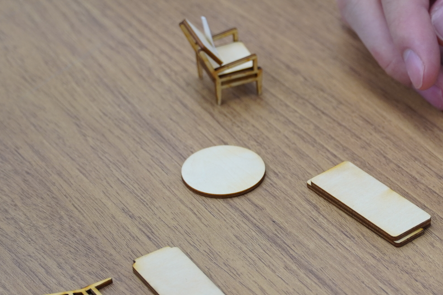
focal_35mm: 160
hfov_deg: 12.8
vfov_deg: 8.6
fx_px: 1969
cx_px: 352
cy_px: 188
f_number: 5
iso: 500
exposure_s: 1/60
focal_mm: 56
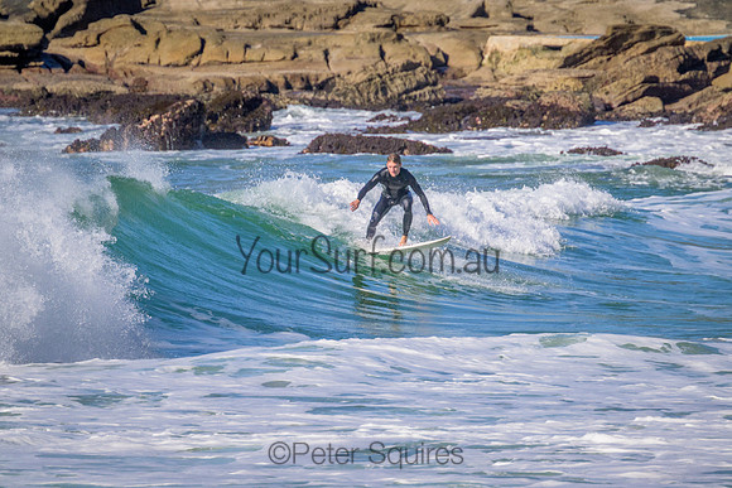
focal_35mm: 800
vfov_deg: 1.7
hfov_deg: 2.6
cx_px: 366
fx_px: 16270
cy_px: 244
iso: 1100
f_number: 11
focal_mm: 800
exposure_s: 1/2000
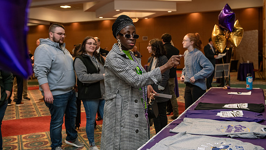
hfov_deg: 47.4
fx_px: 303
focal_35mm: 43
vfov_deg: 27.7
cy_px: 66
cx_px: 132
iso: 1600
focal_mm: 40
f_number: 3.5
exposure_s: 1/160
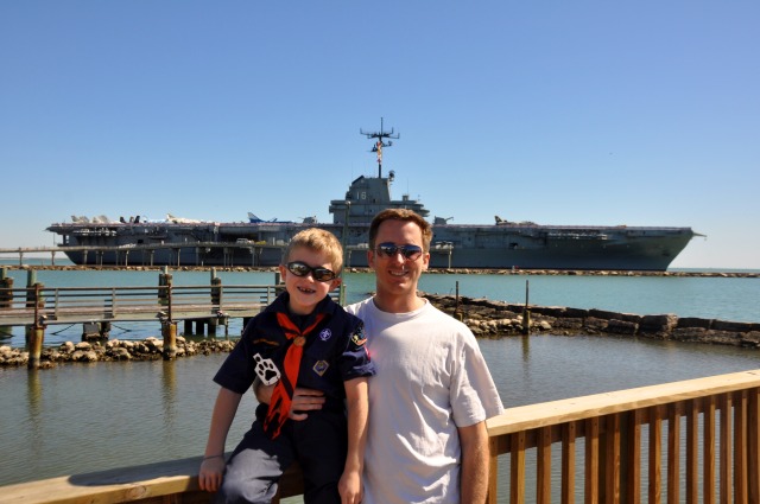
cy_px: 252
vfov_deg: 39.9
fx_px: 696
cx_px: 380
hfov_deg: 57.3
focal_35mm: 33
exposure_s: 1/320
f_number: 9
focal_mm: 22
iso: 200
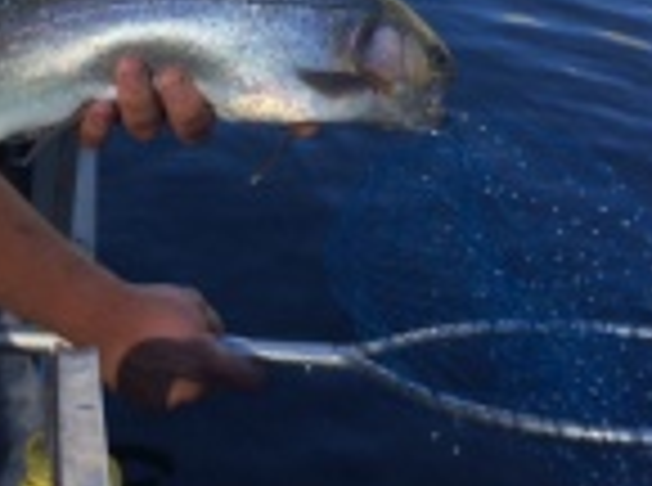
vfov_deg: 15.2
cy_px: -122
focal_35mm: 93
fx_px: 1747
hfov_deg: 21.0
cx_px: 180
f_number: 2.2
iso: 32
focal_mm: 4.12
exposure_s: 1/651
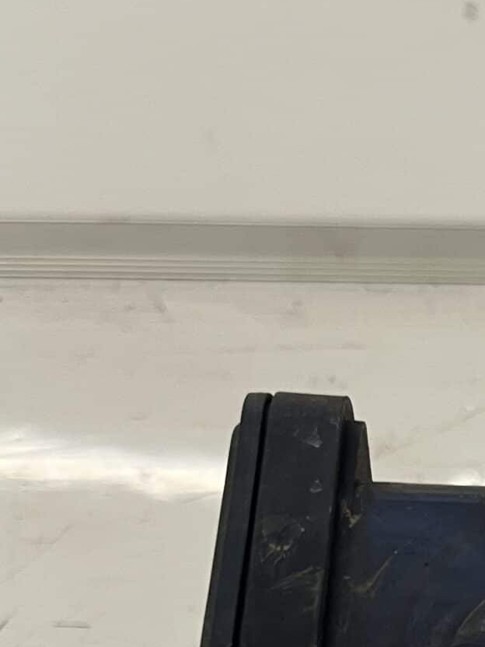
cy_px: 953
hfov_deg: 17.4
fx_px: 1494
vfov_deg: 20.9
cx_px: 616
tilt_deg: -53.7
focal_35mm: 80
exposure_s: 1/50
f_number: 1.6
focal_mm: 5.1
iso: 100
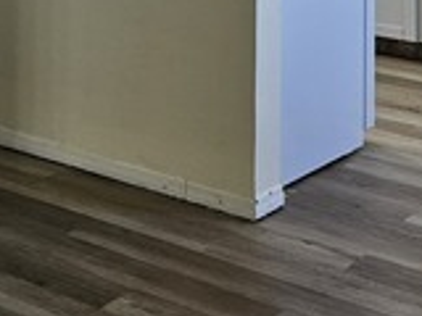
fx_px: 1170
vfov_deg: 14.0
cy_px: -219
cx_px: 202
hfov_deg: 20.4
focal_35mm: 96
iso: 160
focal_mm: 5.4
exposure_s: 1/120
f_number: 1.8
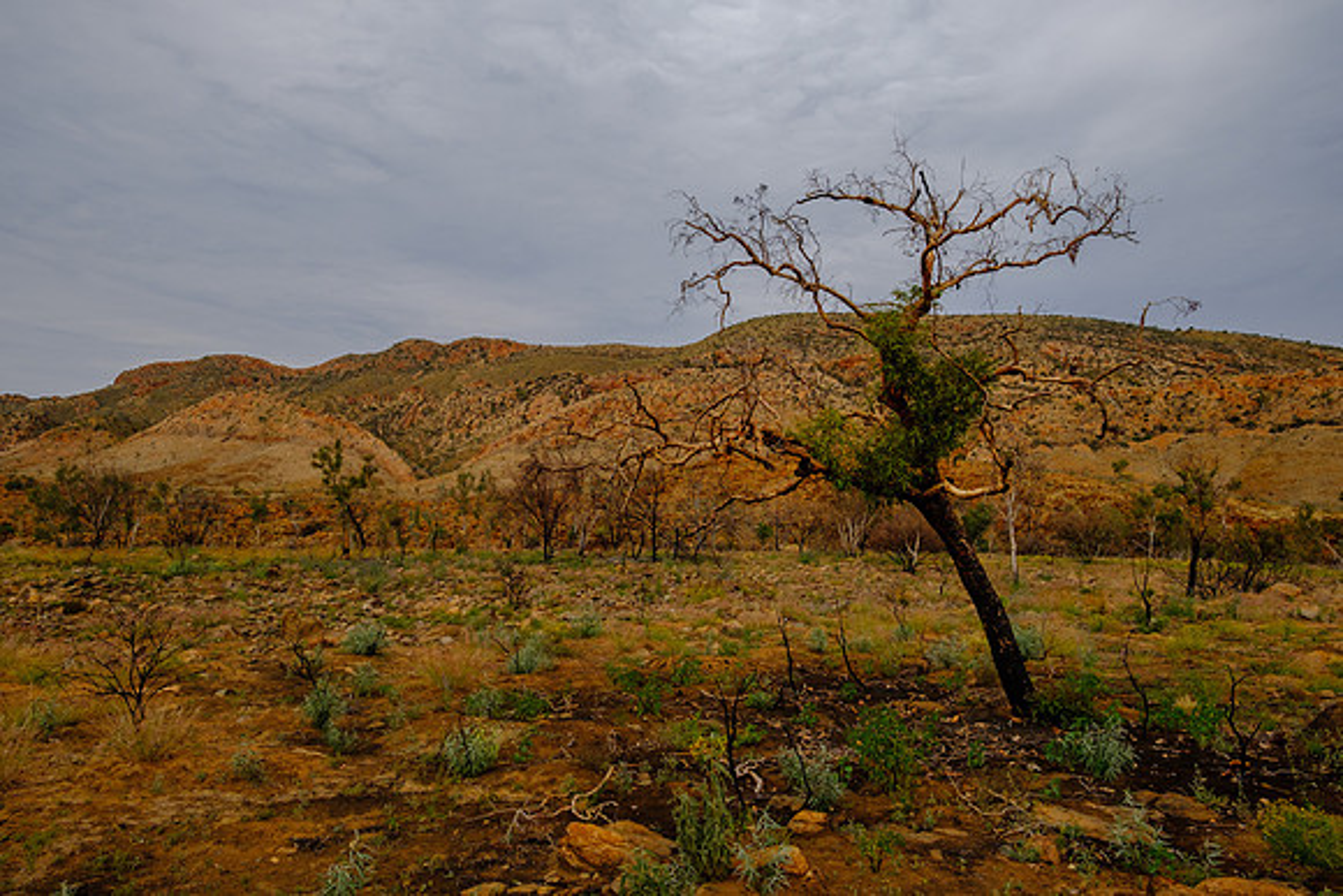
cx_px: 672
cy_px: 448
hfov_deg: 71.5
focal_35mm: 25
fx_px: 933
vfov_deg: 51.3
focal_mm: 16.6
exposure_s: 1/450
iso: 200
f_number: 5.6
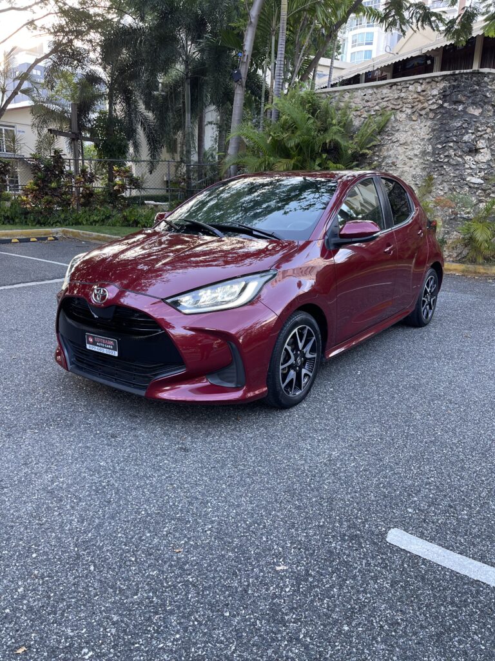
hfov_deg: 54.9
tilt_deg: -15.3
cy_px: 330
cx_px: 248
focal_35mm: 25
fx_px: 477
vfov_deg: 69.4
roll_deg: -2.3
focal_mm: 5.1
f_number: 1.6
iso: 80
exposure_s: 1/121
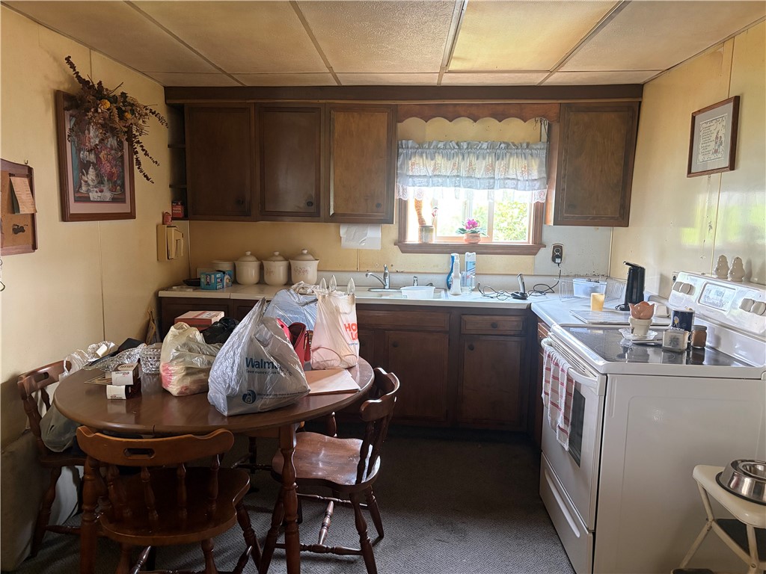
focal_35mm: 26
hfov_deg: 67.3
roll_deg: -0.1
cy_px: 287
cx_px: 383
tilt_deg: -6.8
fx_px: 575
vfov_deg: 53.1
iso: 320
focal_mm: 5.96
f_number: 1.6
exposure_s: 1/60
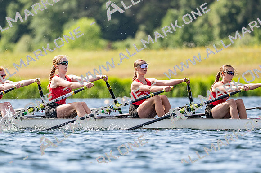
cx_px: 130
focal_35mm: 600
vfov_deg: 2.3
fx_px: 4347
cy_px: 86
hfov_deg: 3.4
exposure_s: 1/2500
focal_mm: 400
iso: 280
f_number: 4.5
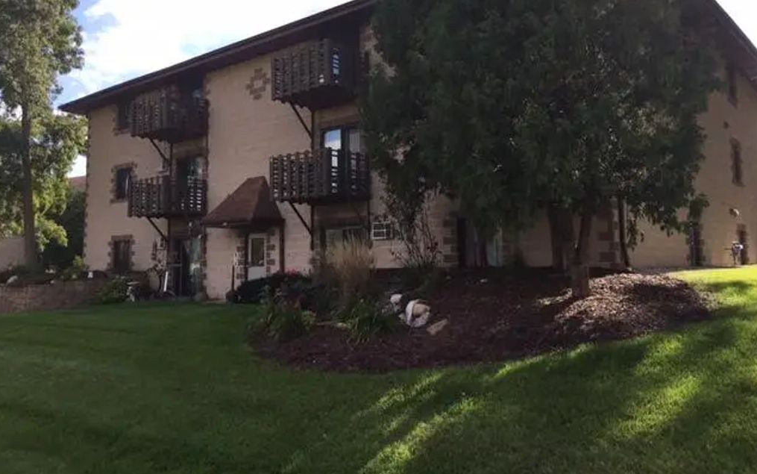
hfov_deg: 61.2
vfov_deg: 40.5
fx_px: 640
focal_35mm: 31
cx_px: 378
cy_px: 191
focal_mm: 4.15
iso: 25
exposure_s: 1/668
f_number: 2.2
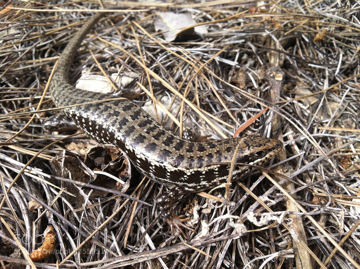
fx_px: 363
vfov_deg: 40.6
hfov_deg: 52.7
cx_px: 180
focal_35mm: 35
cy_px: 134
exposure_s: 1/351
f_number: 2.8
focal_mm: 3.85
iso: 80
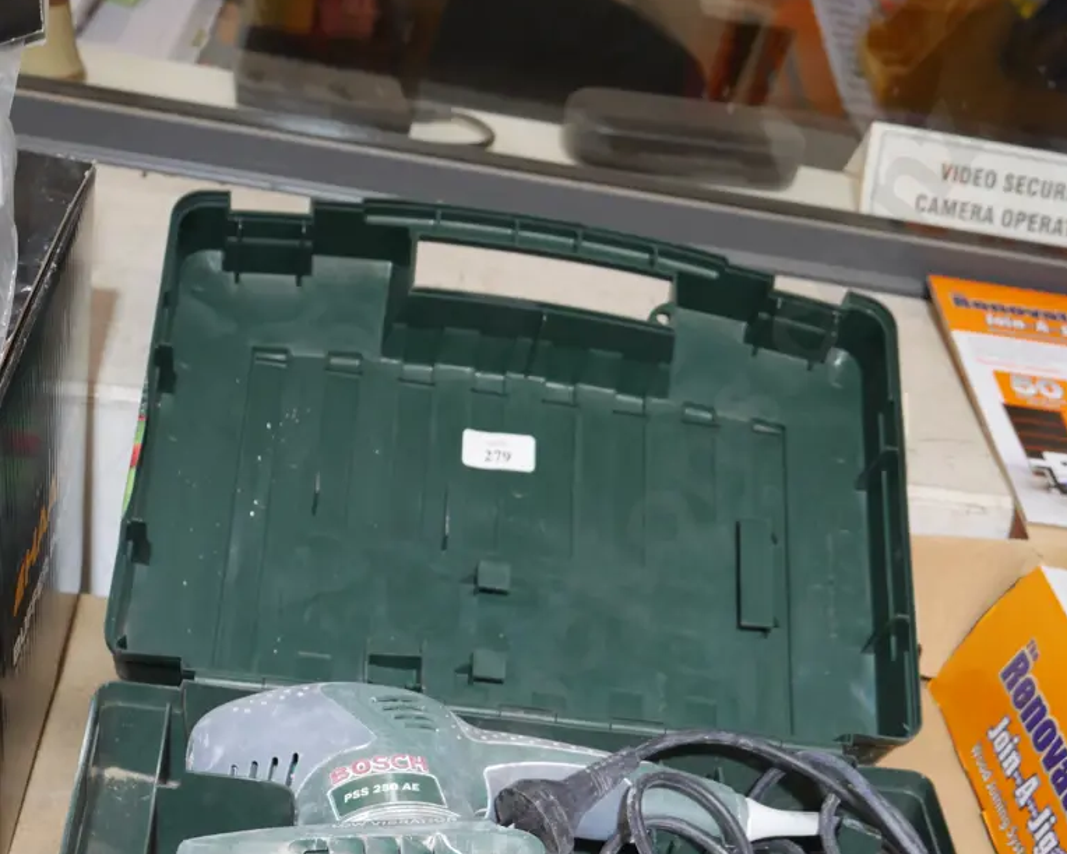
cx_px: 536
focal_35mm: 55
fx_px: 1737
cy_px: 689
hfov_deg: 34.2
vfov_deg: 27.0
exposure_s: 1/60
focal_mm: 21
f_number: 4.6
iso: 1250
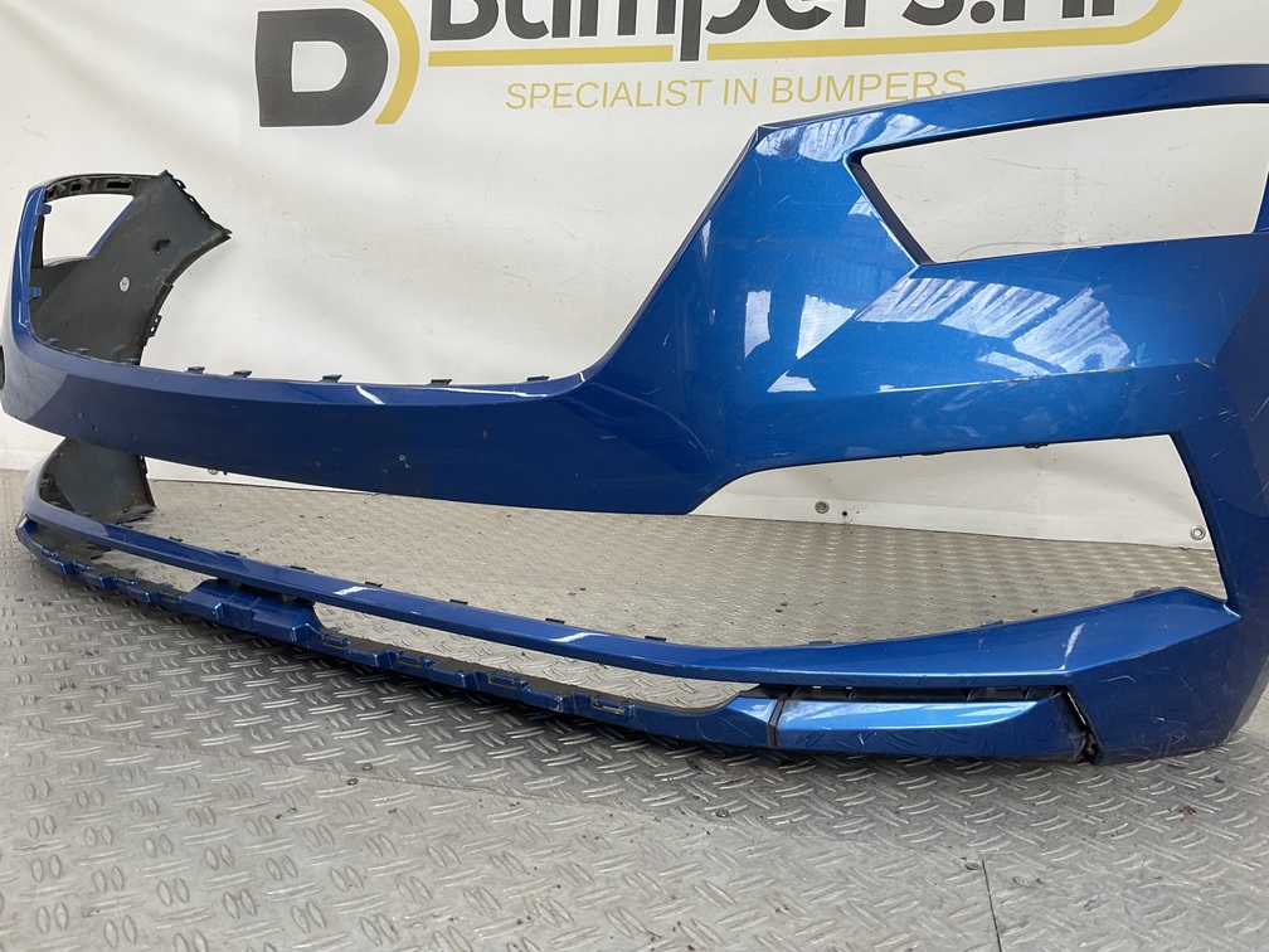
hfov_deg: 61.7
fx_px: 1063
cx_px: 634
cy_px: 476
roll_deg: -2.9
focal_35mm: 29
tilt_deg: -8.3
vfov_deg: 48.2
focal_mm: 3
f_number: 1.8
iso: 16
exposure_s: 1/120
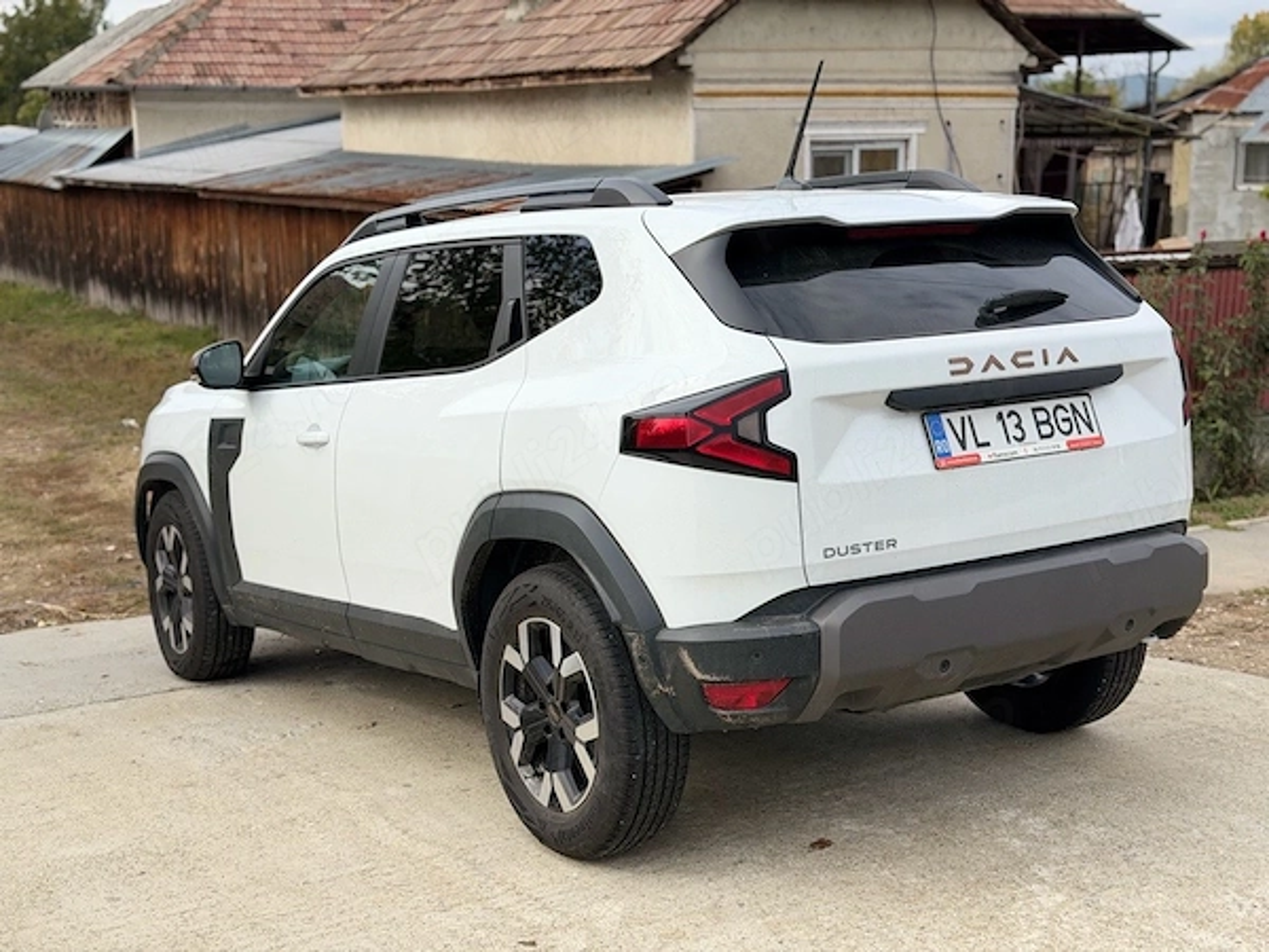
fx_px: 1760
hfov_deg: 39.7
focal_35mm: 48
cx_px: 634
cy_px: 476
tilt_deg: -10.2
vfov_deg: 30.3
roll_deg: +1.1
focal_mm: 6.76
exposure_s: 1/3534
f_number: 1.78
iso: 64
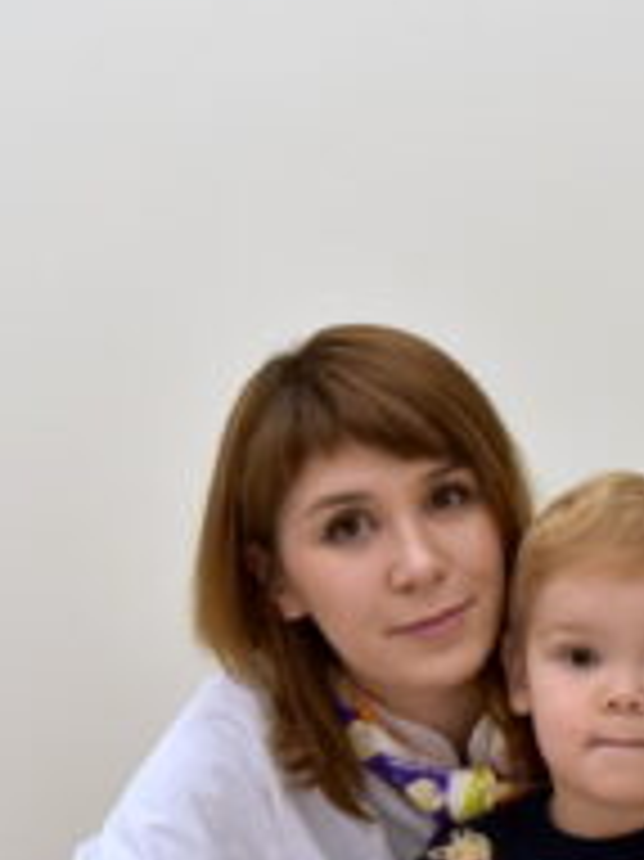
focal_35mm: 68
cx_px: 221
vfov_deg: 28.0
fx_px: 1689
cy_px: 680
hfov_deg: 21.5
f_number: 6.3
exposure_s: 1/160
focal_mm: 18
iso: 400
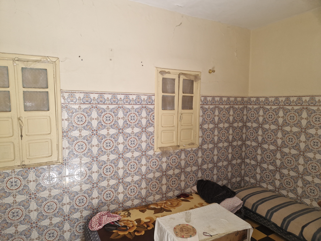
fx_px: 213
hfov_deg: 73.9
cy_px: 120
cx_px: 160
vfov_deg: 58.9
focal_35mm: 23
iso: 50
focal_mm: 5.4
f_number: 1.8
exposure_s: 1/180
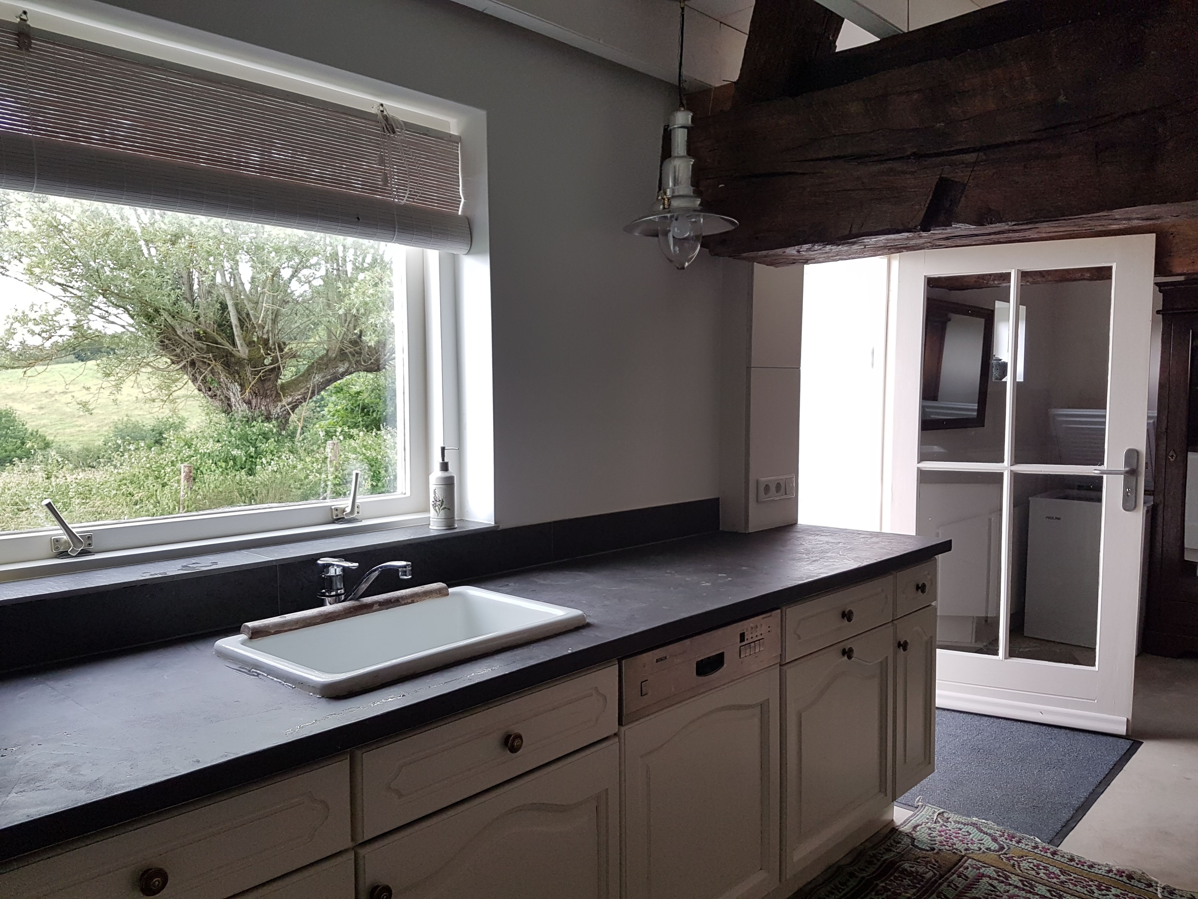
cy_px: 450
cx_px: 599
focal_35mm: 26
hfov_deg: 67.3
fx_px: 900
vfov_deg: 53.1
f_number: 1.7
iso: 64
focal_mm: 4.2
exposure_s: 1/50
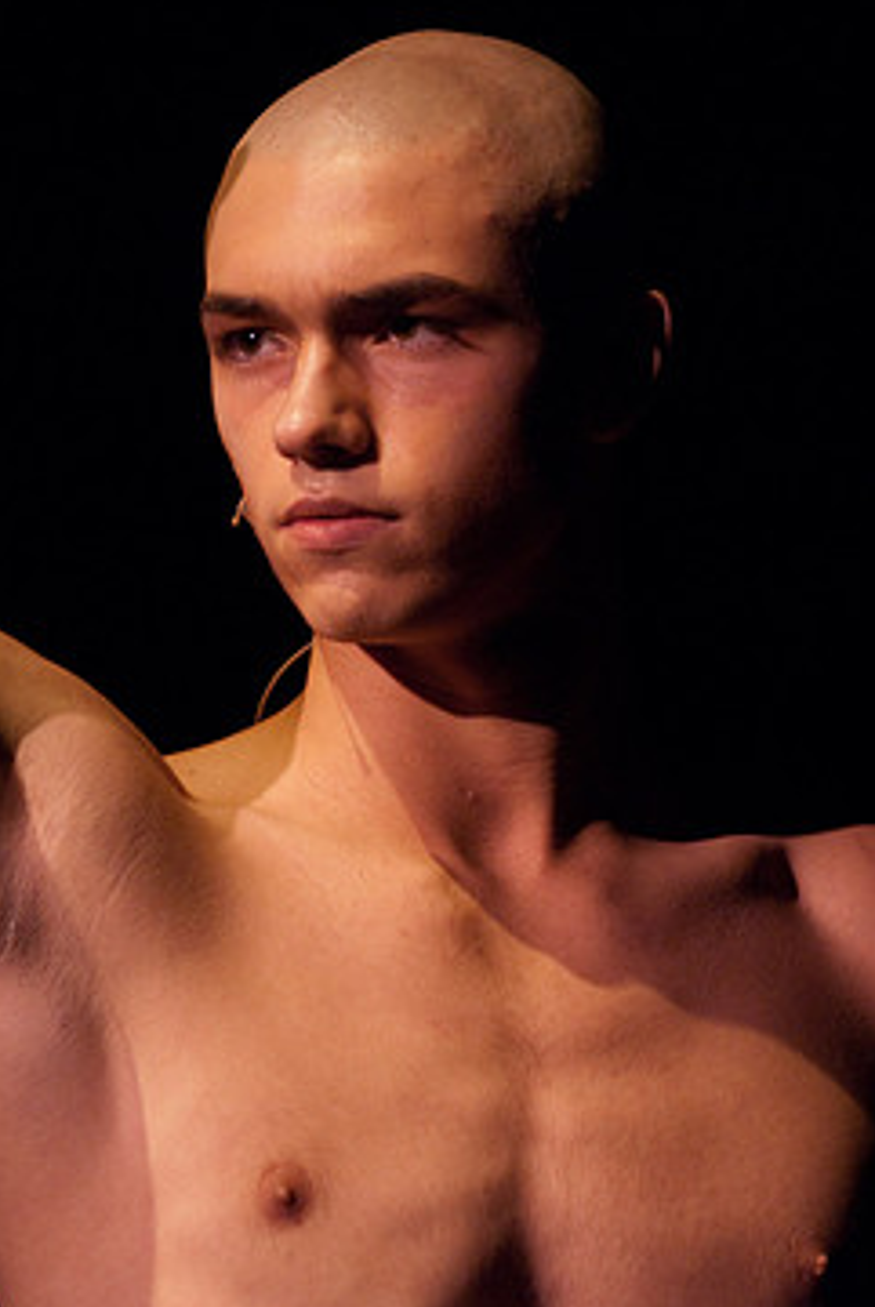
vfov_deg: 5.5
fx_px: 13632
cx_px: 332
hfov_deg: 3.7
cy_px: 679
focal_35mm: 375
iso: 1000
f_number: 2.8
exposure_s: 1/50
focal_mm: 200
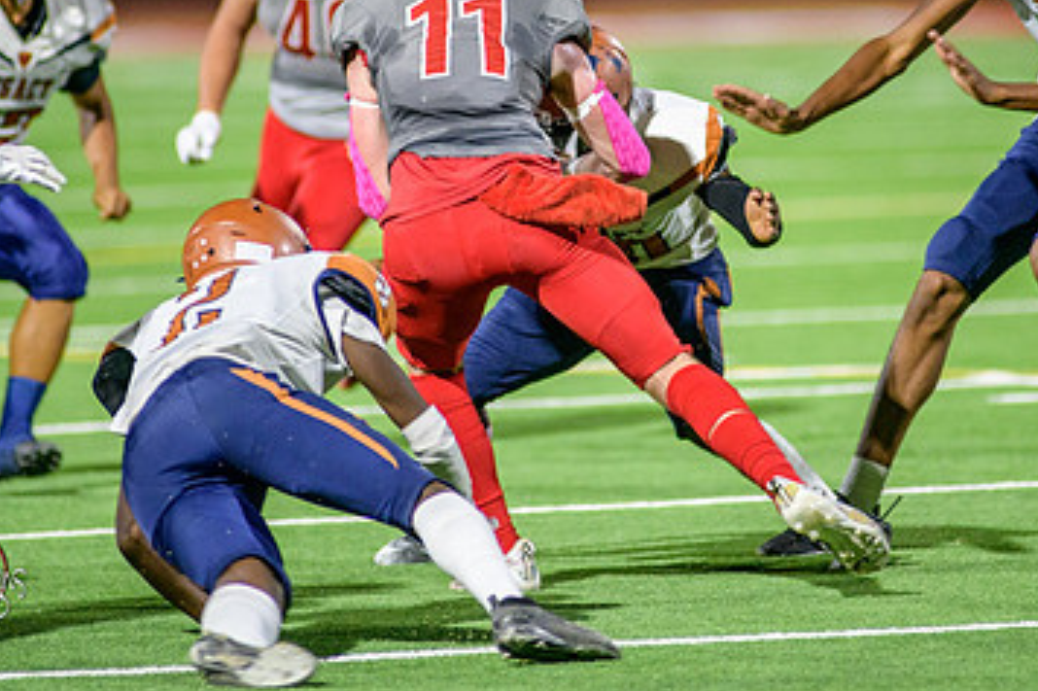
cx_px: 583
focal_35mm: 489
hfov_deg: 4.2
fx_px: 14092
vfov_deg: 2.8
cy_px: 150
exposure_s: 1/500
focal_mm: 300
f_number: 2.8
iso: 2000
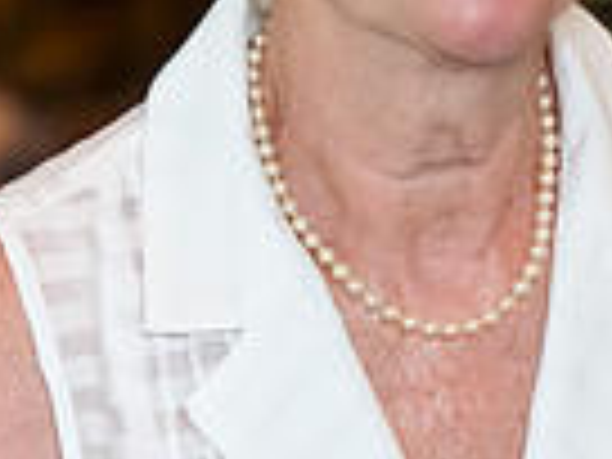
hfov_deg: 2.0
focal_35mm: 984
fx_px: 17397
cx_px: 414
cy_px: -218
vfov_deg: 1.5
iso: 1600
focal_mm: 160
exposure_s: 1/160
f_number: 3.2
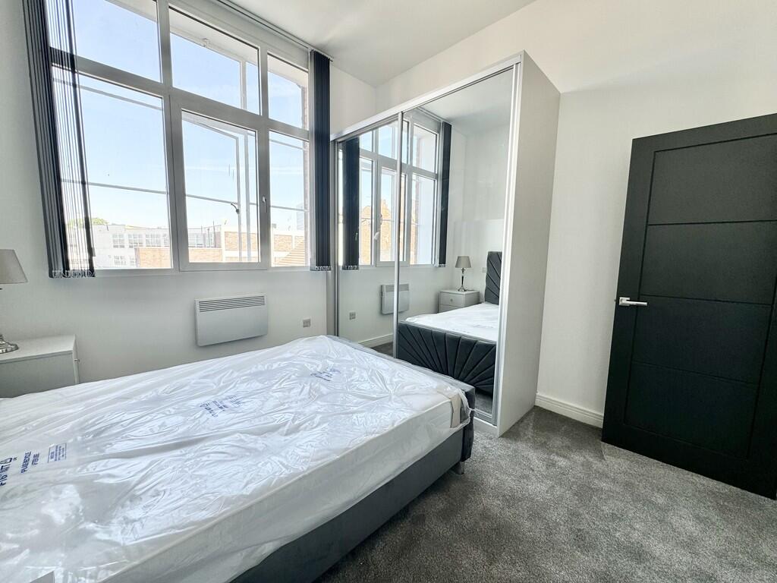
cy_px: 292
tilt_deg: -6.8
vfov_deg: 85.7
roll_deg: -0.6
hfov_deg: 102.1
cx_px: 388
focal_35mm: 14
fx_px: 314
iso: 40
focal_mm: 2.22
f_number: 2.2
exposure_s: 1/147
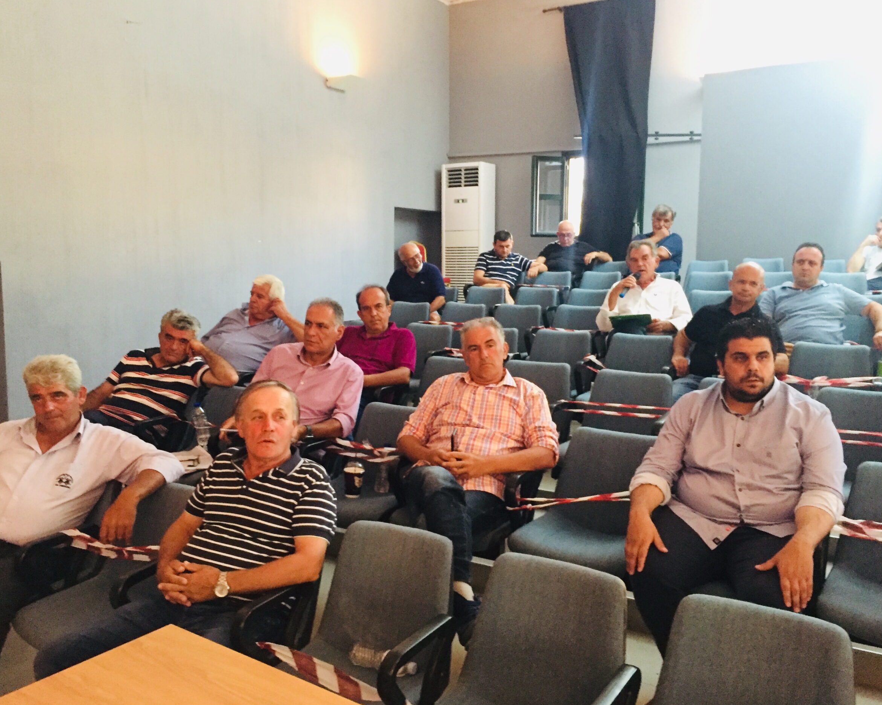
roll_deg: +0.3
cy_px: 358
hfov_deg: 57.2
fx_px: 809
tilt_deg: -5.8
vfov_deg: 47.1
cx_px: 434
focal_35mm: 31
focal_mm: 4.15
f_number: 2.2
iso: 320
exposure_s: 1/17
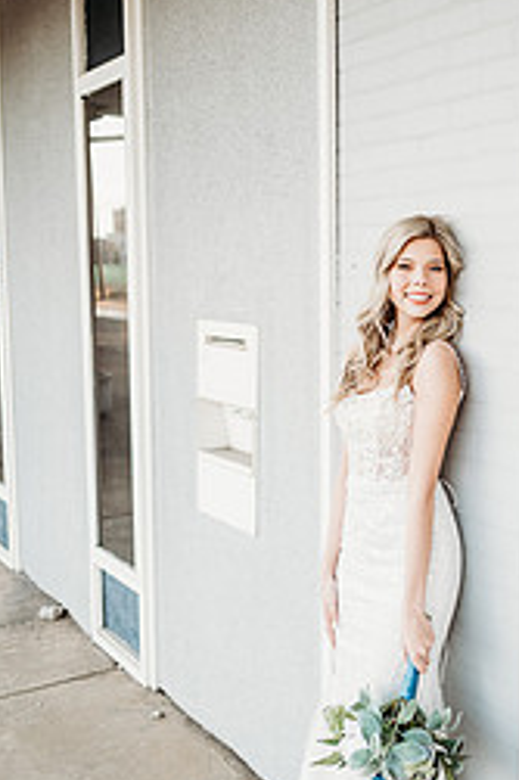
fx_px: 931
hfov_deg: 30.0
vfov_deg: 45.4
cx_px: 457
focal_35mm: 43
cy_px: 354
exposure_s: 1/320
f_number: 2
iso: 100
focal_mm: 24
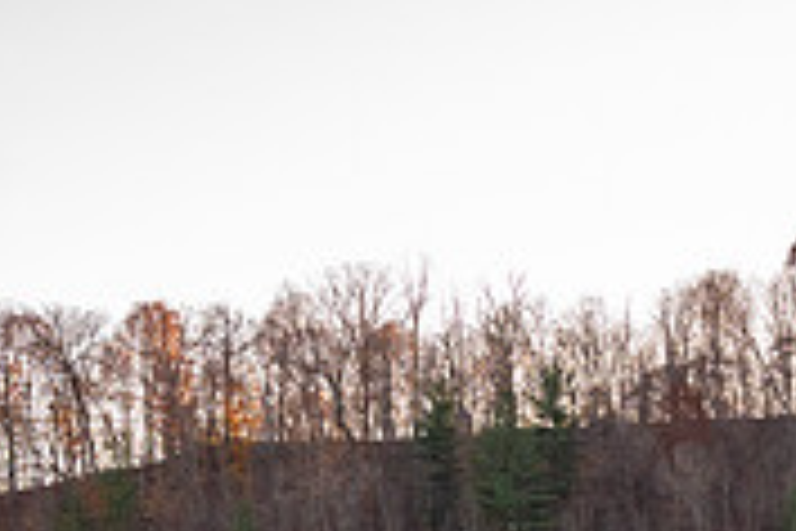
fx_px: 2896
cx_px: 468
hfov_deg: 15.6
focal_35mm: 131
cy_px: 828
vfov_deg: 10.1
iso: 2000
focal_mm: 40
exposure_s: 1/3200
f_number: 4
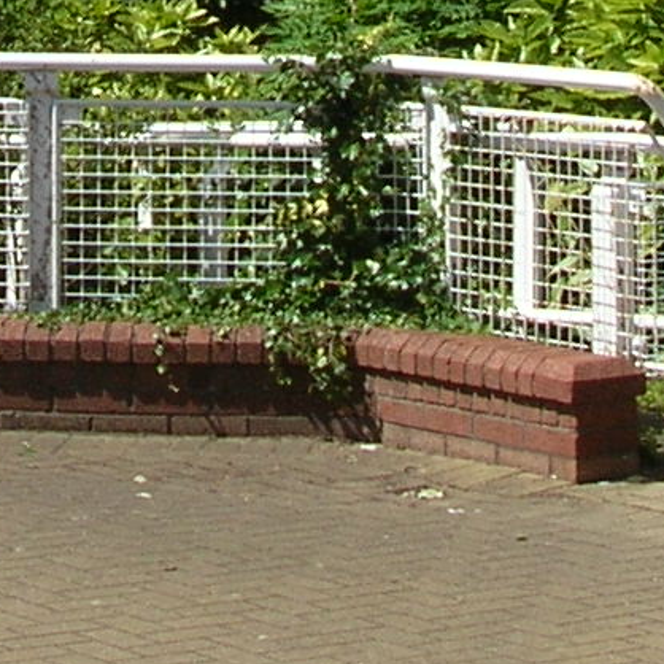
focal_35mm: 169
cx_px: 91
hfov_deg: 10.3
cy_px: -484
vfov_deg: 9.9
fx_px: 3668
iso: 50
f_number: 5.6
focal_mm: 5.8
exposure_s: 1/318
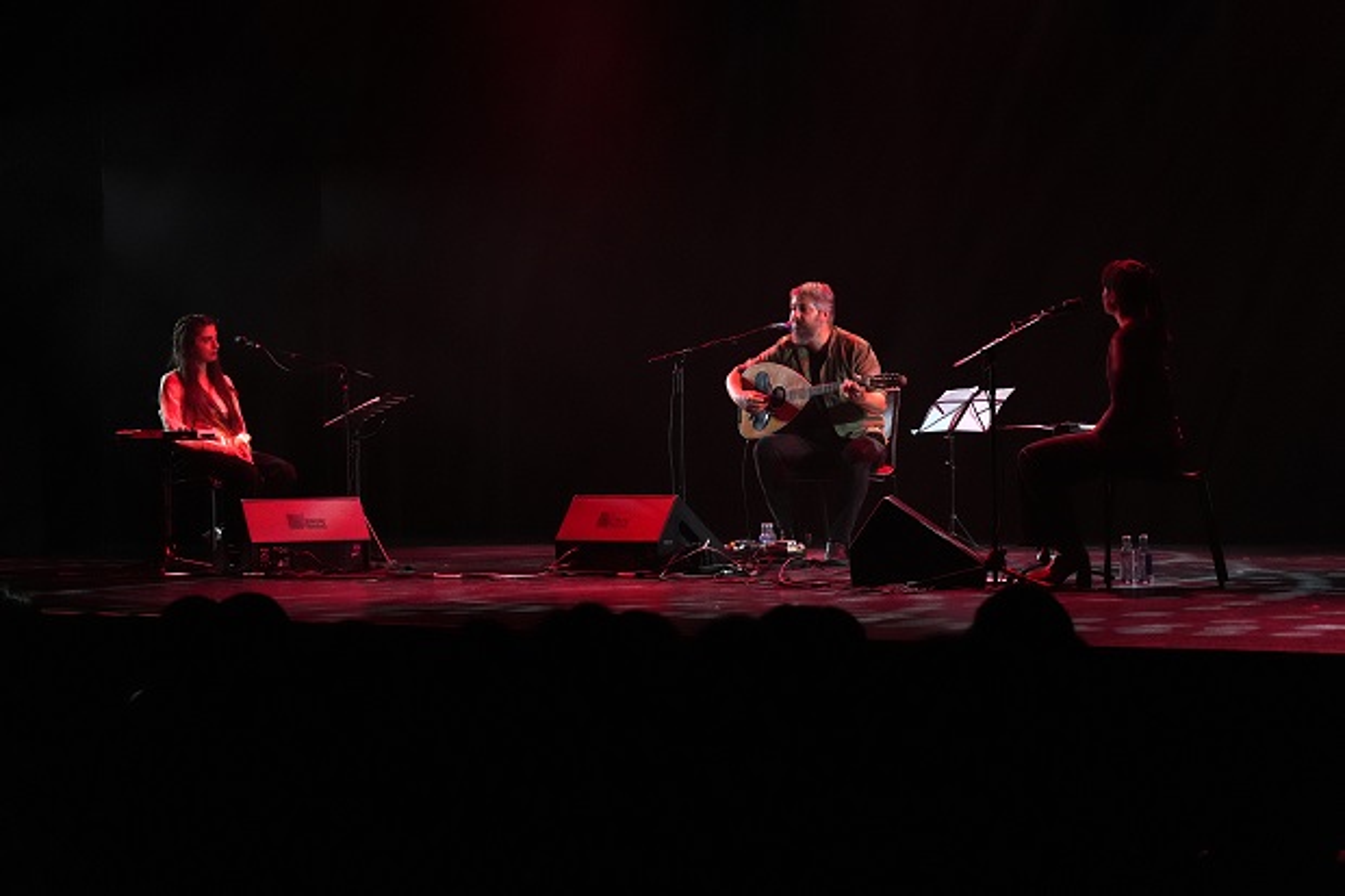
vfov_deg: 19.4
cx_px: 672
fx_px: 2614
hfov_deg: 28.9
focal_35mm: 70
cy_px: 448
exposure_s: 1/100
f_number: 4.5
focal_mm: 70
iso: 6400
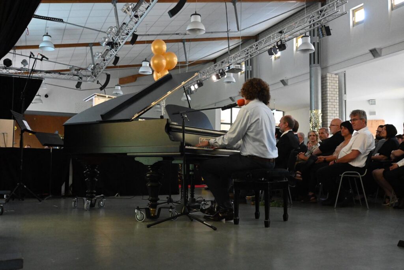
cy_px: 135
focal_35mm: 34
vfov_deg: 38.4
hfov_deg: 55.1
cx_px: 202
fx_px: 387
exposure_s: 1/60
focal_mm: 23
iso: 7200
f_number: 4.2
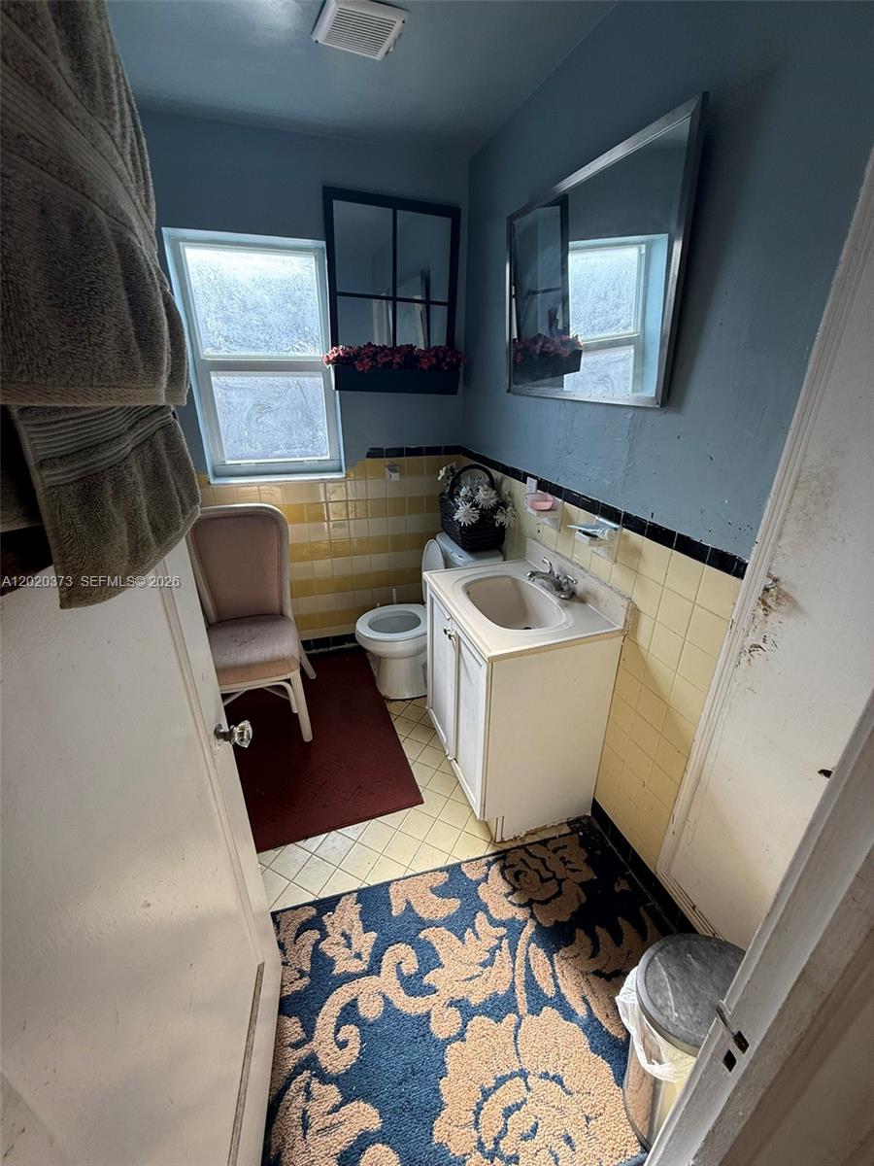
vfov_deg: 102.1
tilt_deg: -22.4
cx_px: 437
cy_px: 583
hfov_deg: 85.7
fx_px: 471
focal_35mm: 14
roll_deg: -0.2
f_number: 2.2
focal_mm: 2.22
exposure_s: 1/104
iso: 40
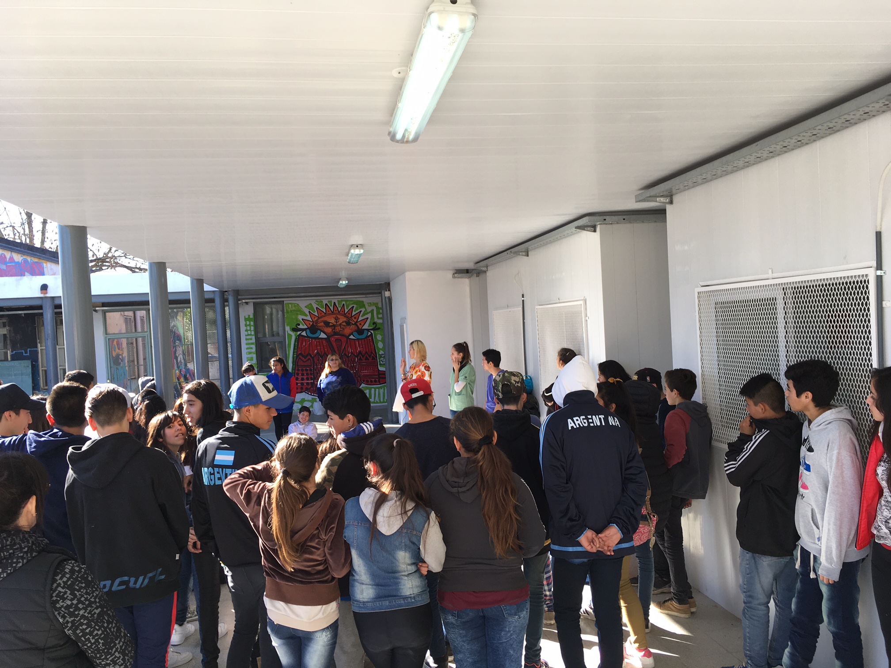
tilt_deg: +0.7
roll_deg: +3.3
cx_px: 446
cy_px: 334
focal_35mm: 29
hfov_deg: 61.7
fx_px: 746
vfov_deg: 48.2
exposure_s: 1/194
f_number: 2.2
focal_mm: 4.15
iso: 25
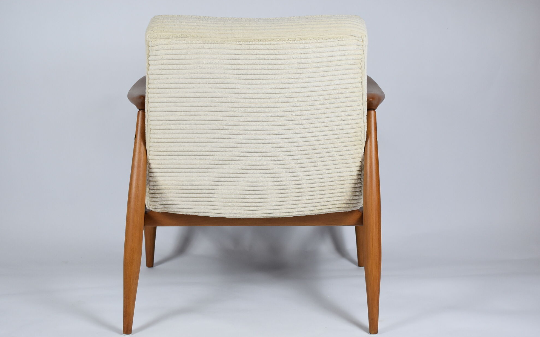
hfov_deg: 34.5
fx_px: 868
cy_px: 173
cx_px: 269
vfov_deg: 22.0
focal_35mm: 59
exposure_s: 1/125
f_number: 5.6
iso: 800
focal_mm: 38
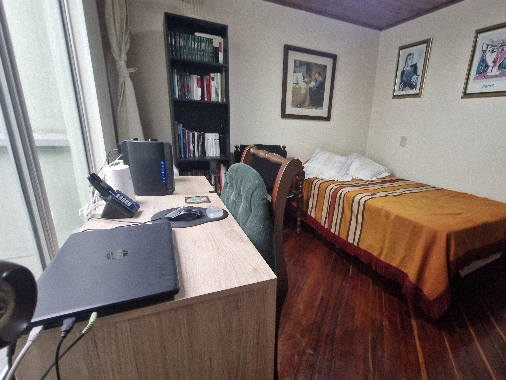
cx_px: 293
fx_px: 248
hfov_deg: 90.3
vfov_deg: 74.7
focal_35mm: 17
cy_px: 198
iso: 640
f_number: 2.2
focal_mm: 1.74
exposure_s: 1/30
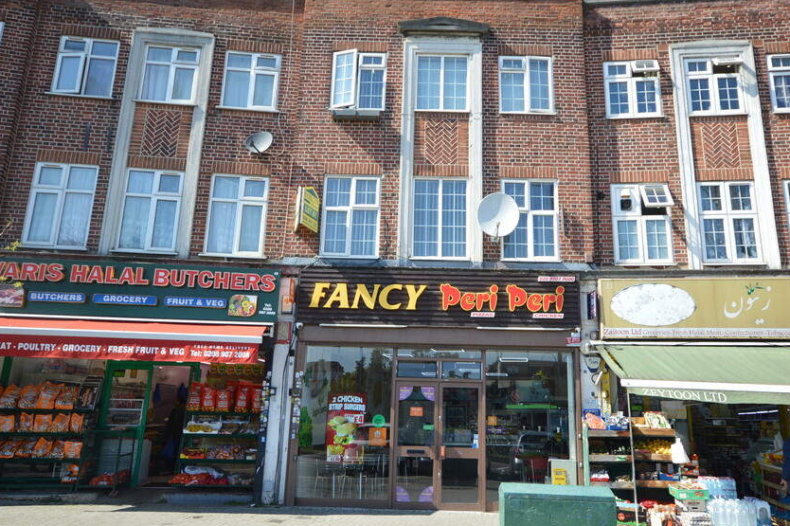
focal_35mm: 28
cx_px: 429
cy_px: 253
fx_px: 606
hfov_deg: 66.1
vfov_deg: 46.9
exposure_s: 1/160
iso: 100
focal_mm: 15
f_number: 6.3
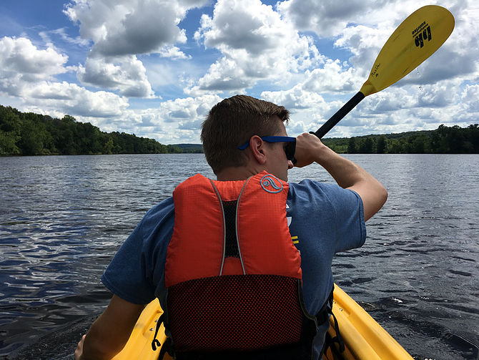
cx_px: 240
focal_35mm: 29
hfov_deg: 61.6
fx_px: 401
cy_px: 180
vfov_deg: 48.3
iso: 25
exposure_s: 1/2959
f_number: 2.2
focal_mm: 4.15
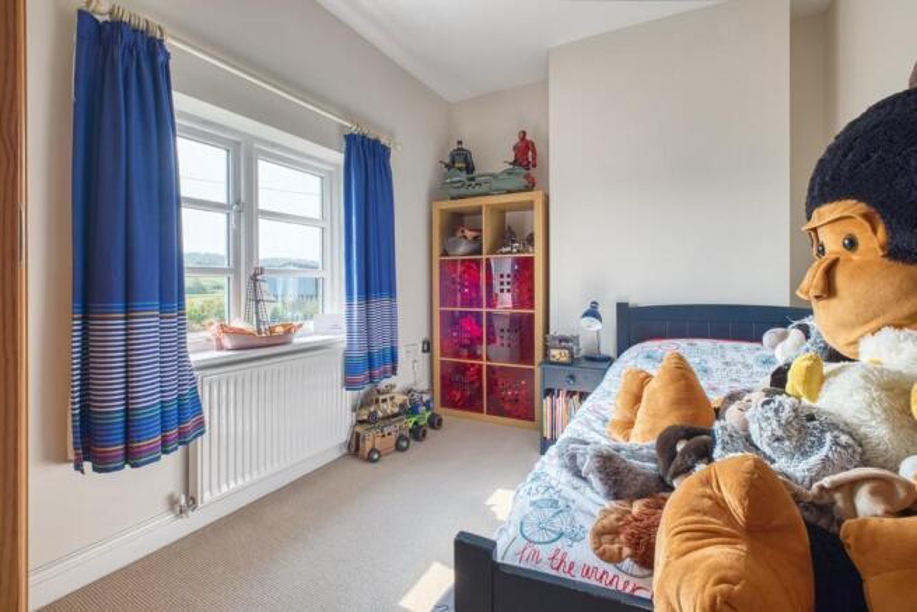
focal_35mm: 15
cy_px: 306
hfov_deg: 100.4
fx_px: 382
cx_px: 458
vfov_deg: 77.4
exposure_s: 1/80
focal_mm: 10
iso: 400
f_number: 8
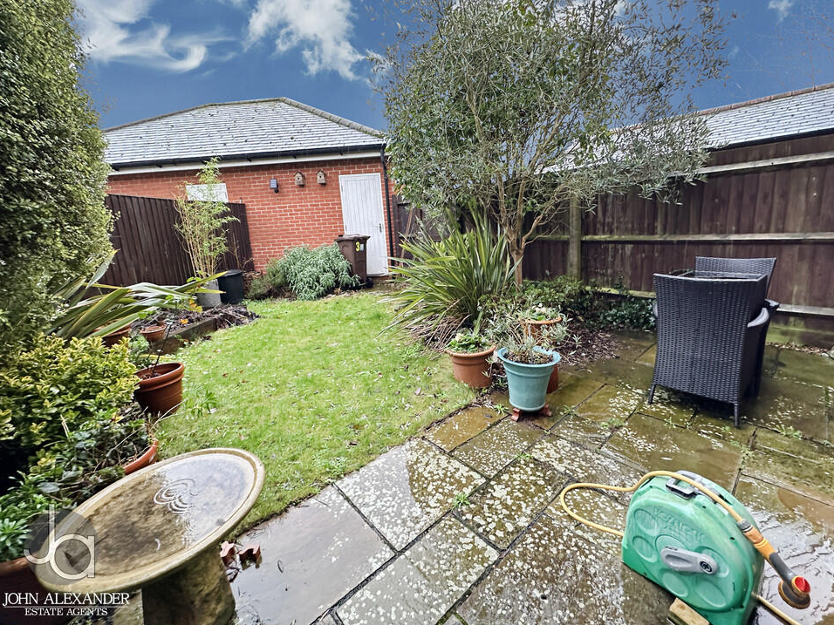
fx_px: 361
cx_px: 435
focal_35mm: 15
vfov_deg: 81.6
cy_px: 291
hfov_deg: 98.1
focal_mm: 2.22
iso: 250
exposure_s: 1/99
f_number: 2.2
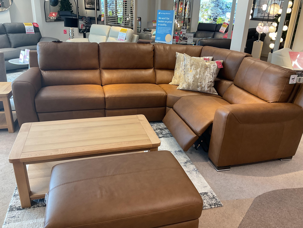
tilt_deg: -22.7
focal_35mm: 29
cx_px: 152
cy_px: 114
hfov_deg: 61.7
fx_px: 254
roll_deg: -2.3
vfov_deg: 48.2
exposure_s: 1/50
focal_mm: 3
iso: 50
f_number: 1.8
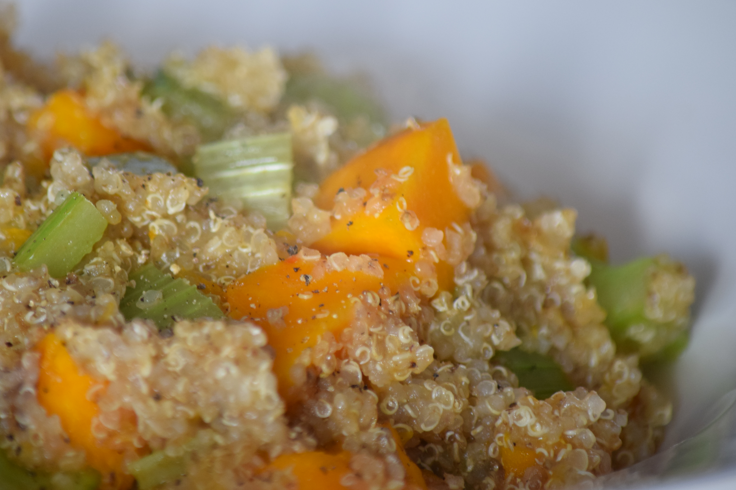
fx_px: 9506
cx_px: 310
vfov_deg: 3.0
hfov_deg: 4.4
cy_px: 190
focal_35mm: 465
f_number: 5.6
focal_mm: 240
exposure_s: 1/125
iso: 720
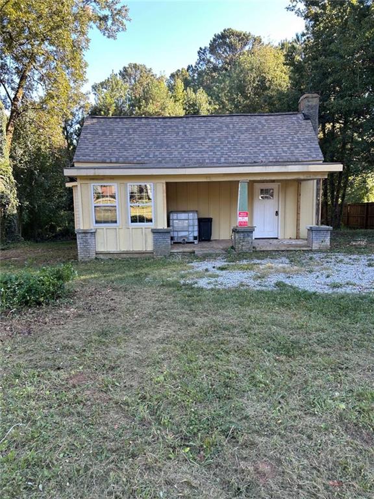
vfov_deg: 67.3
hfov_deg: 53.1
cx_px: 187
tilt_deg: -8.8
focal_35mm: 26
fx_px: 375
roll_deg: +0.8
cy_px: 250
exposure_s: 1/197
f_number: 1.5
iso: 40
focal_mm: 5.7
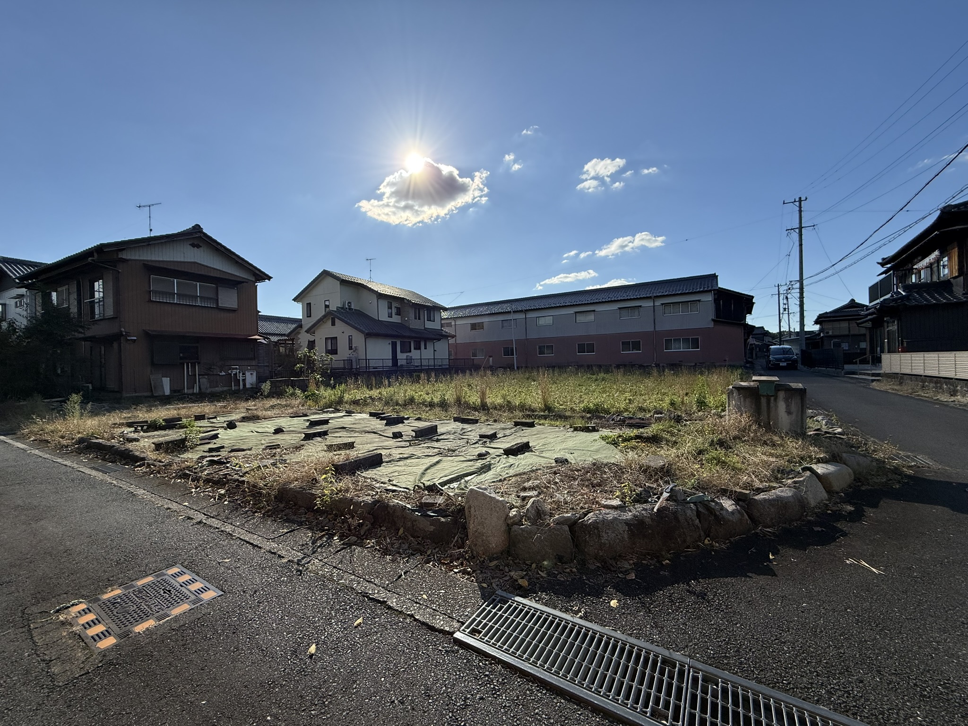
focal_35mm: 14
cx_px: 484
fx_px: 391
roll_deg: +1.5
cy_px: 363
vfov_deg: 85.7
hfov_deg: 102.1
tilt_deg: +0.5
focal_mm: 2.22
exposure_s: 1/2717
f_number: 2.2
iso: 50
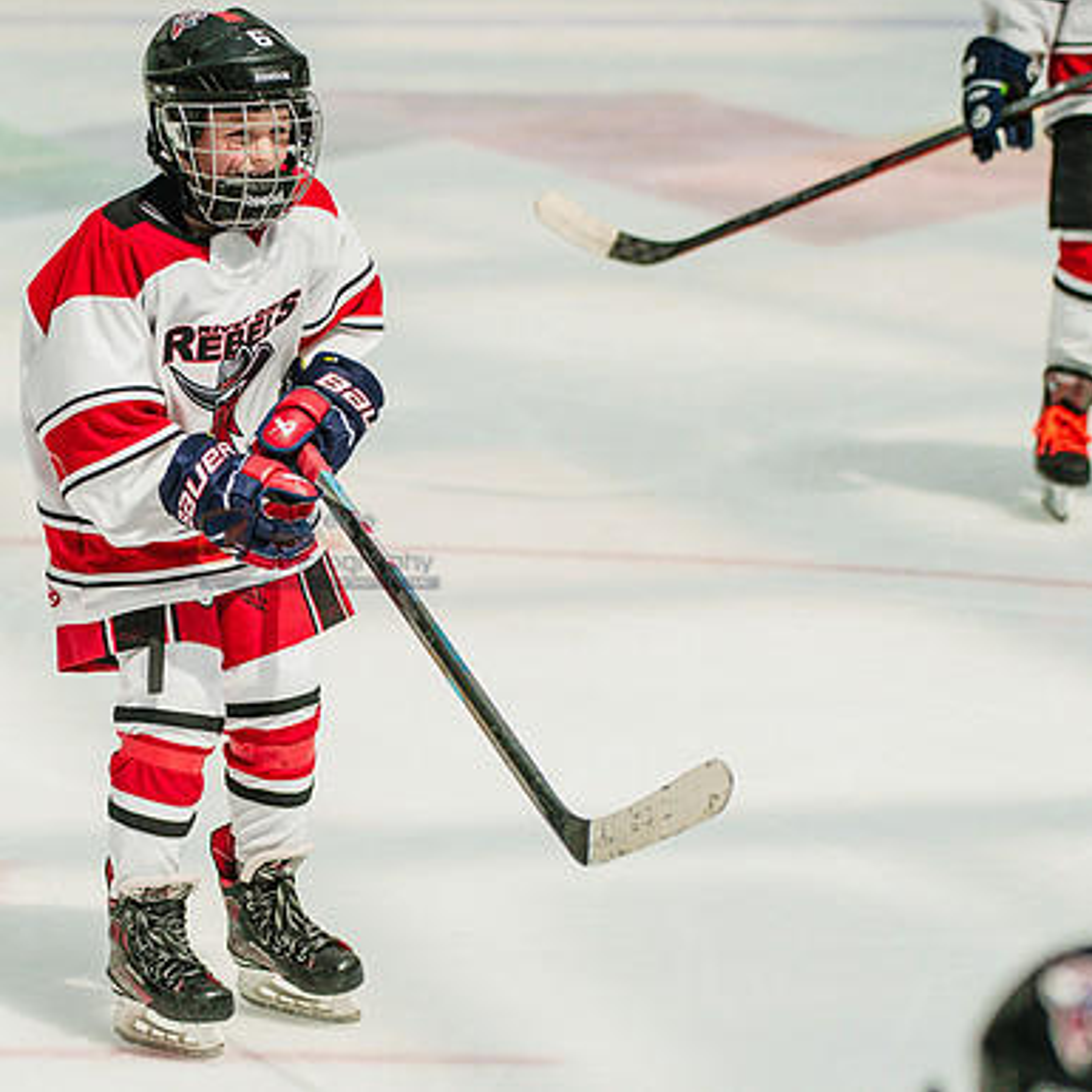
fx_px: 8423
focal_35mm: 236
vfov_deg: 7.4
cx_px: 321
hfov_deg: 7.4
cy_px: 660
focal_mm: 140
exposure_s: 1/4000
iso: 1600
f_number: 4
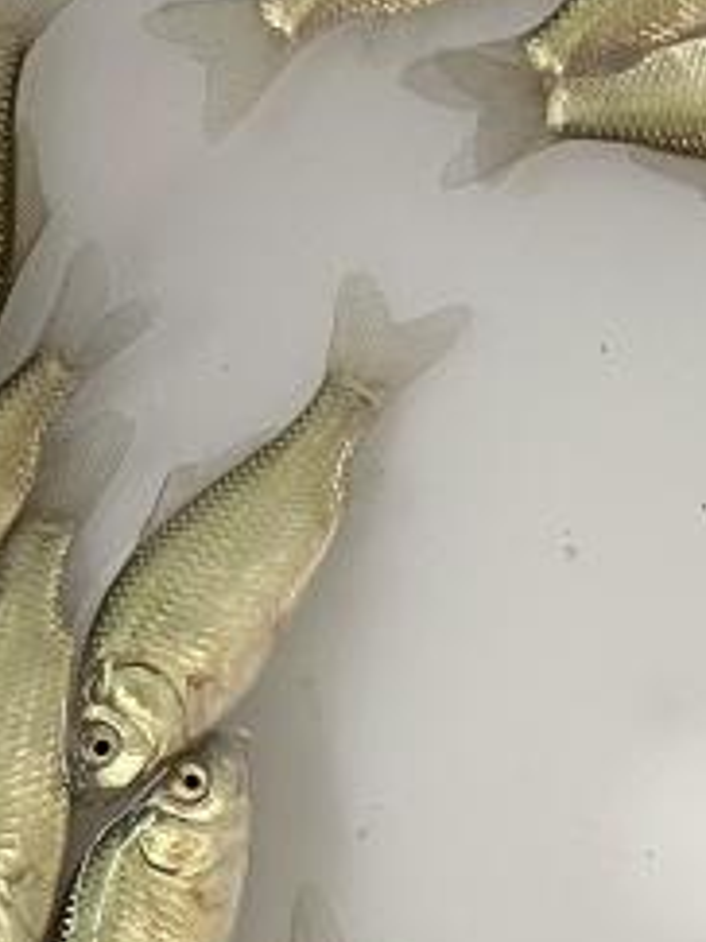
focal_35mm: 114
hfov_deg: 12.7
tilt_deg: -83.6
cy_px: 835
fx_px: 3103
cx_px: 787
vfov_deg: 17.0
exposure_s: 1/60
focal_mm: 4.2
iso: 160
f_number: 1.6
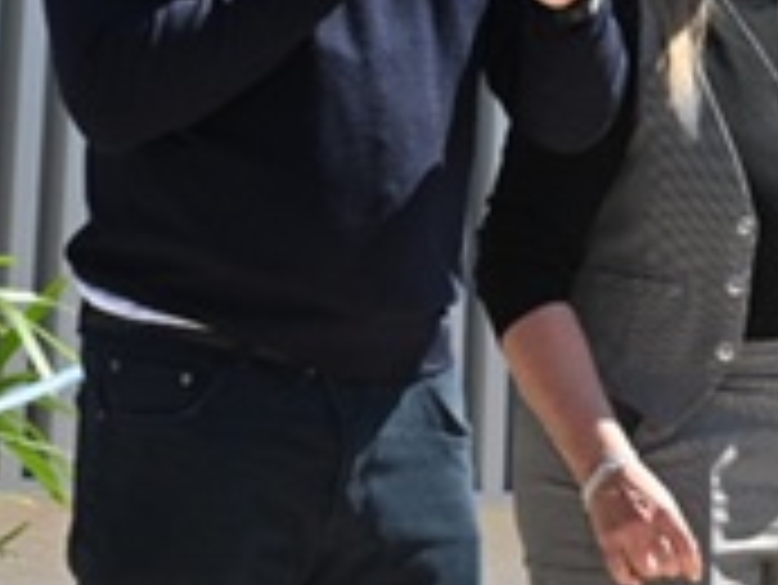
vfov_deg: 7.3
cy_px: -441
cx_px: 335
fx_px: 4476
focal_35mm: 199
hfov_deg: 9.9
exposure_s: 1/500
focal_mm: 46
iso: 320
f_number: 8
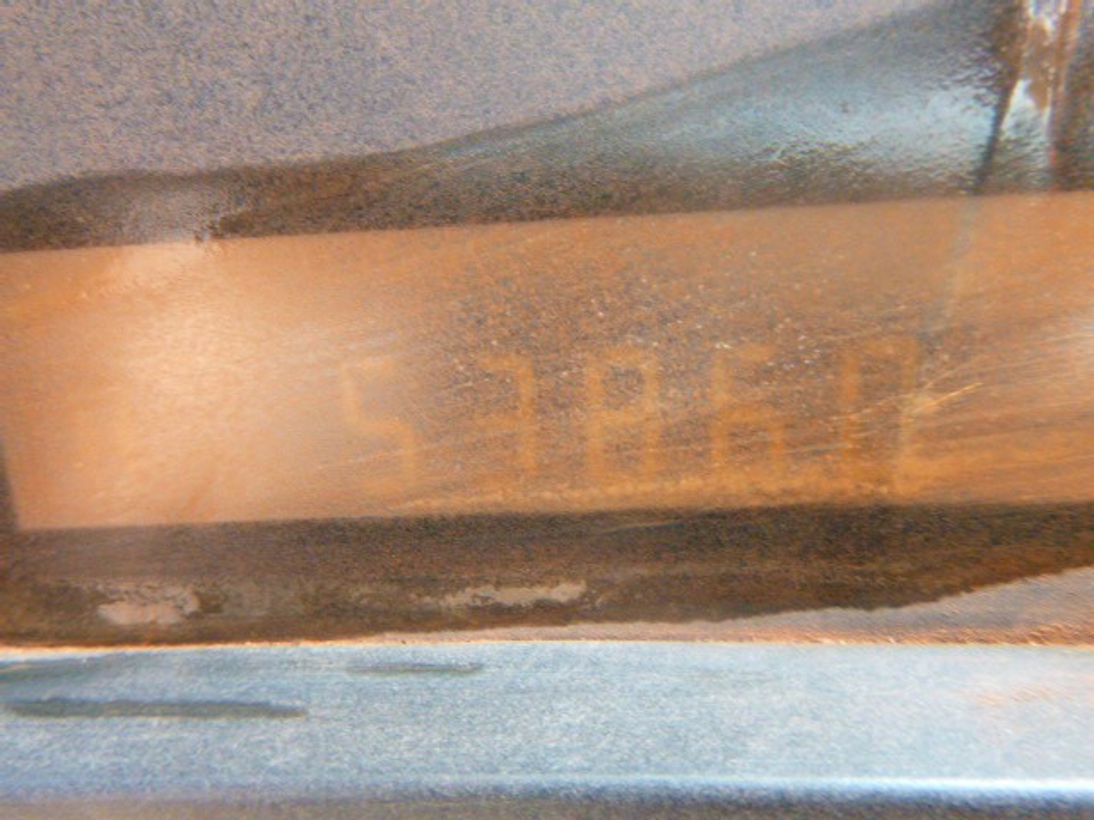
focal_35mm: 25
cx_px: 547
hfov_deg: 69.4
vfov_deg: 54.9
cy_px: 410
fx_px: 790
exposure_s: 1/40
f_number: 3.9
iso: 400
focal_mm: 4.5
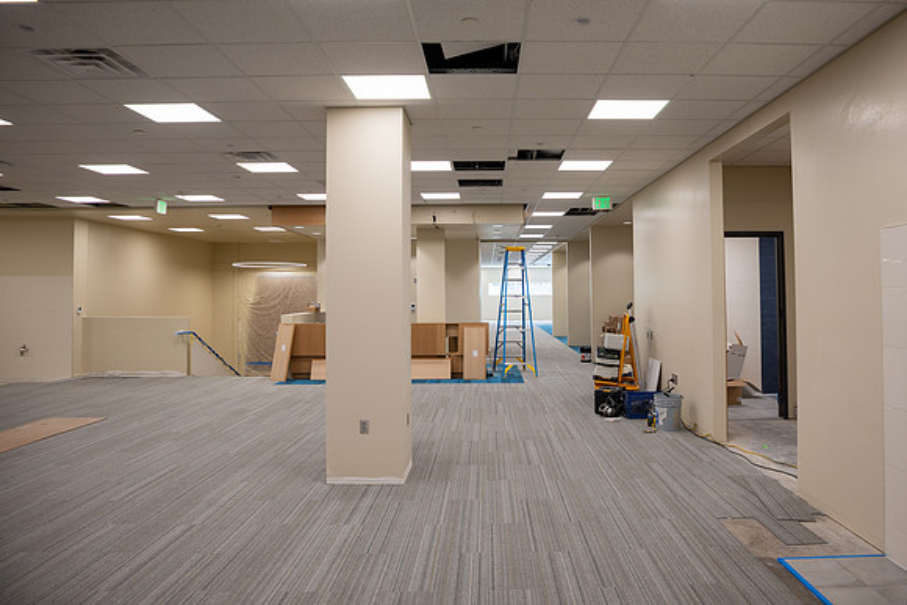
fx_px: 671
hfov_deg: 67.9
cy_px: 270
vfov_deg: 48.4
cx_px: 503
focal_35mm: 27
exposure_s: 1/80
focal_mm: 24
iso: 125
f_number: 4
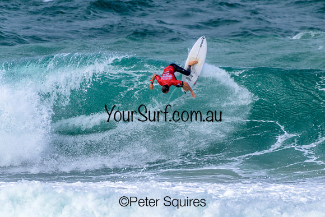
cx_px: 162
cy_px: 108
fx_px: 8127
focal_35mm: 900
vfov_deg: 1.5
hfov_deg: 2.3
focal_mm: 900
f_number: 11
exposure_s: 1/2500
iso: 1000
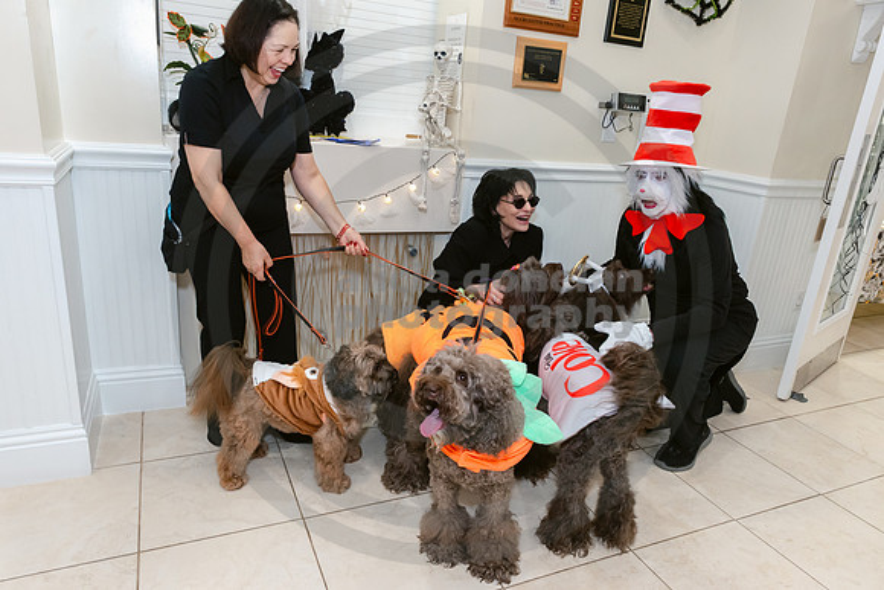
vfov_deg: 53.2
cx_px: 442
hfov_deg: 73.7
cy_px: 295
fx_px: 589
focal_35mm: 24
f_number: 9
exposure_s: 1/60
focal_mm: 24
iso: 2500
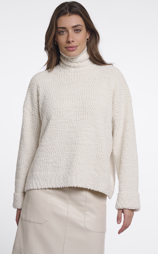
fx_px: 489
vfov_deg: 29.0
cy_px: 123
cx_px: 72
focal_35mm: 71
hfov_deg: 18.3
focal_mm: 66
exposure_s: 1/160
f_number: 8
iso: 125
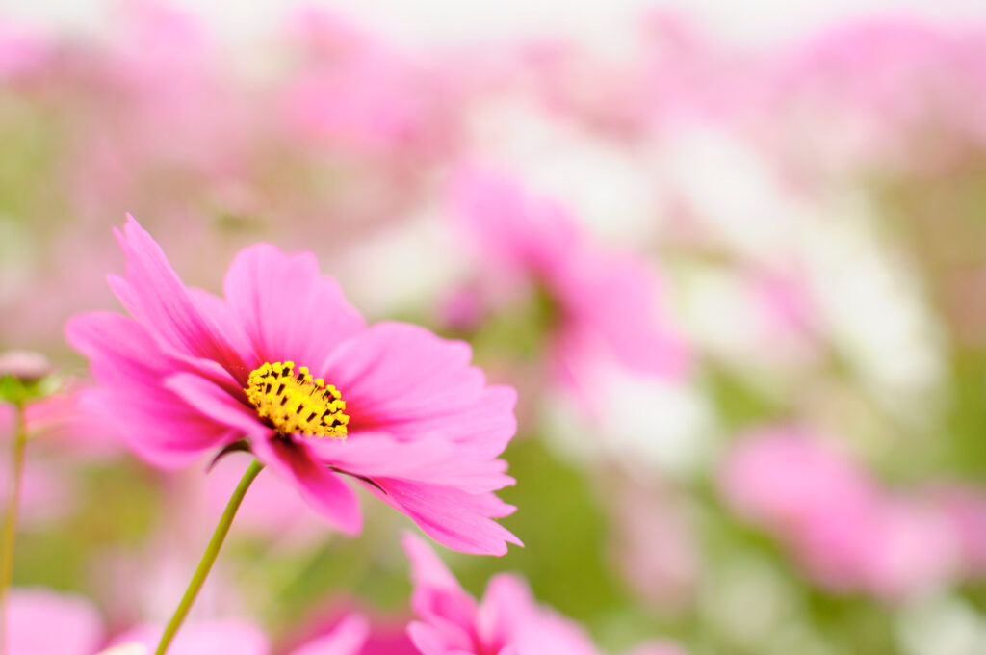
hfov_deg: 37.9
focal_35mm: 52
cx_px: 493
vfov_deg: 25.7
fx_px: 1436
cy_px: 328
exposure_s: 1/1000
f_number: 2.8
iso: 200
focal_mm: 35
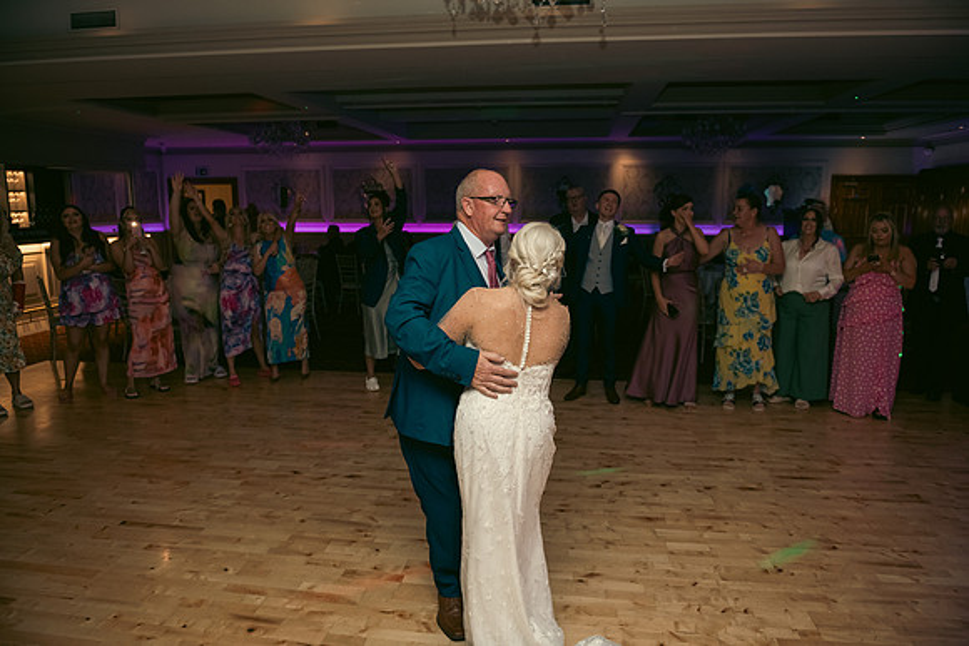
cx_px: 484
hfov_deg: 73.7
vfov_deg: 53.2
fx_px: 646
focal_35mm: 24
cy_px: 323
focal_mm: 24
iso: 800
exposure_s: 1/160
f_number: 3.5
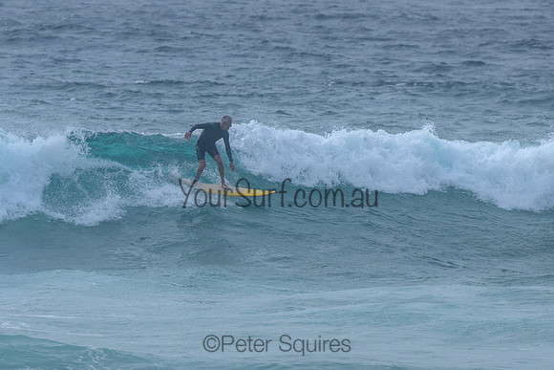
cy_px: 170
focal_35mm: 550
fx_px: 8470
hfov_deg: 3.7
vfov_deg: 2.5
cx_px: 219
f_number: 9
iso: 500
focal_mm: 400
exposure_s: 1/2000
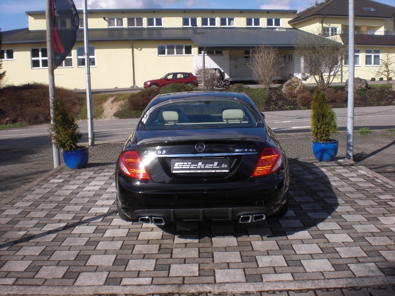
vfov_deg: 37.7
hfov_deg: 49.0
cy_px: 148
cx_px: 198
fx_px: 434
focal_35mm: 38
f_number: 5.6
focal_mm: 6.3
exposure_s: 1/400
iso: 64
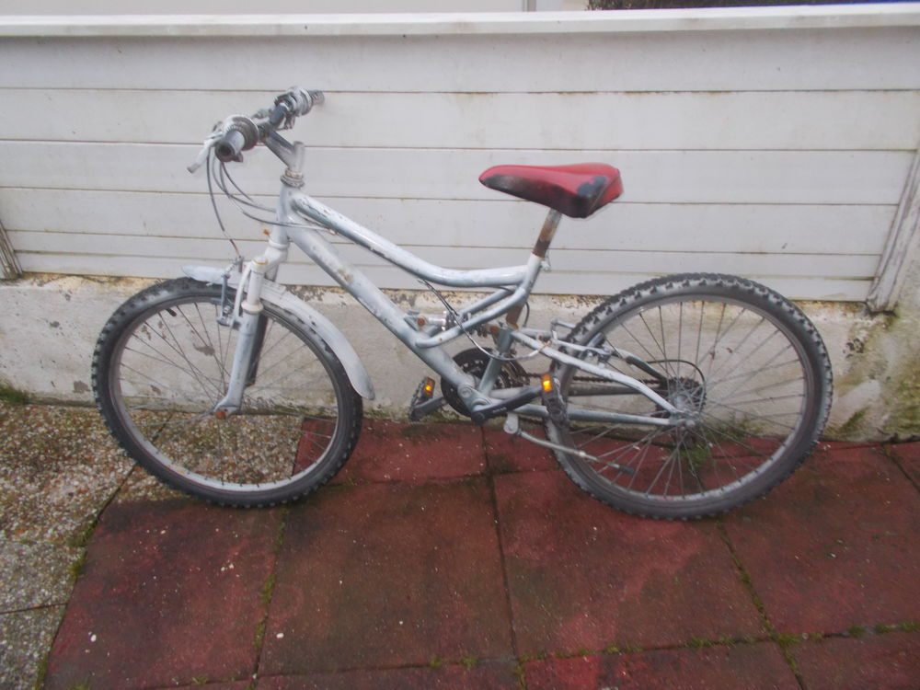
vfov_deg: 53.1
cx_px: 460
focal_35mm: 26
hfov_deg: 67.3
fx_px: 691
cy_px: 345
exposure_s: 1/25
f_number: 3.2
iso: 200
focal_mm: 4.6
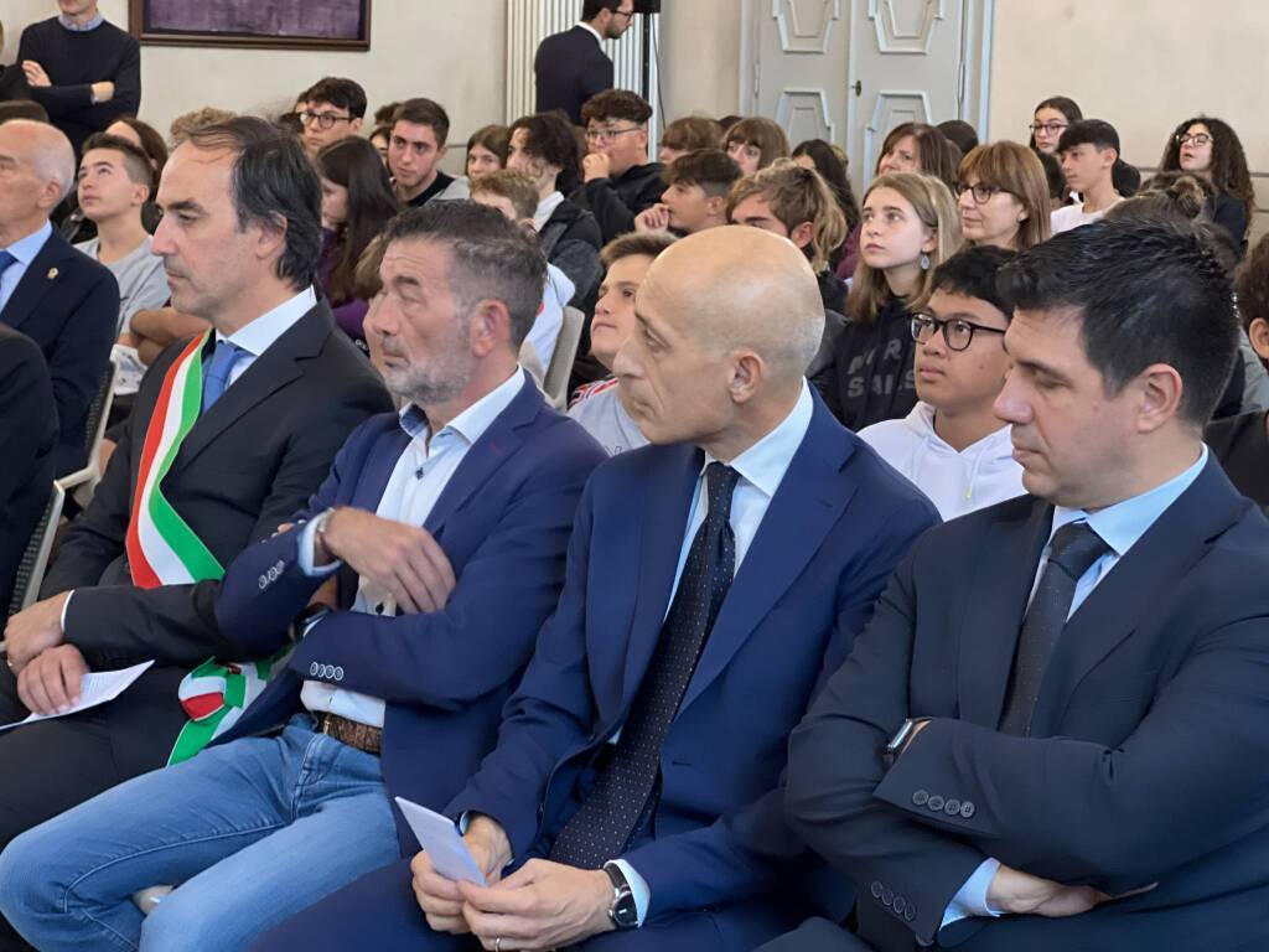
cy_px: 476
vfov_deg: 19.1
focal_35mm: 77
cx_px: 634
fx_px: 2823
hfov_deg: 25.3
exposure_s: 1/50
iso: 800
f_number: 2.8
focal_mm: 9
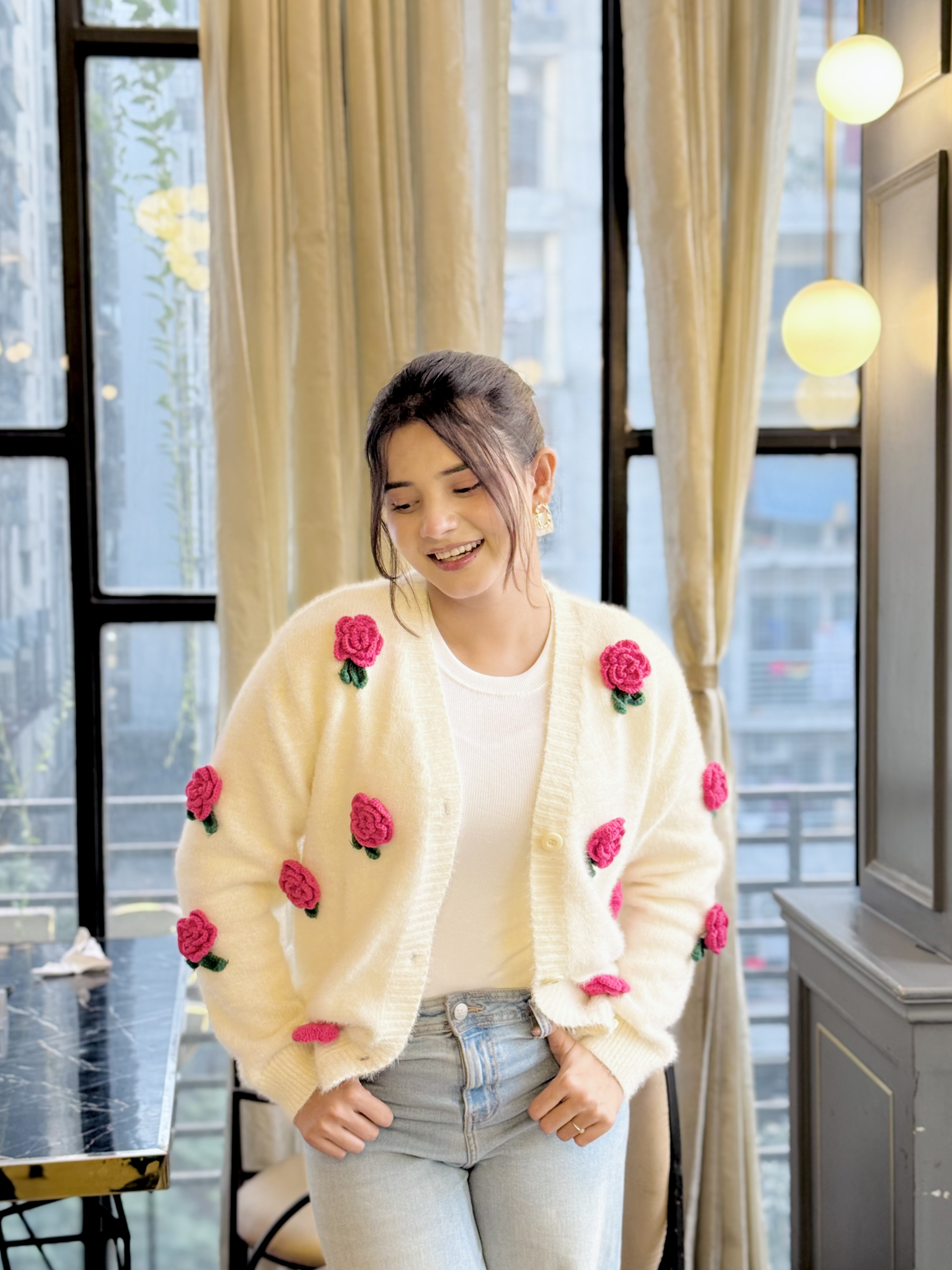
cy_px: 634
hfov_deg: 29.7
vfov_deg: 38.9
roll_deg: +0.1
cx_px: 481
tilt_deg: -2.6
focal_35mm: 49
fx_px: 1797
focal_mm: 6.76
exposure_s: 1/50
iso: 100
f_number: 1.78
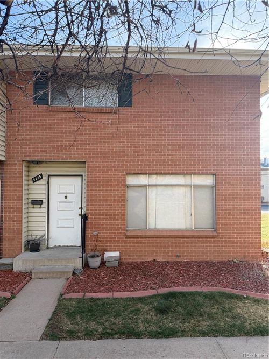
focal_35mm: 24
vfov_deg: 71.6
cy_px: 180
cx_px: 134
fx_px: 249
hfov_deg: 56.8
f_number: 1.78
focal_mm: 6.76
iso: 100
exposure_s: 1/1046
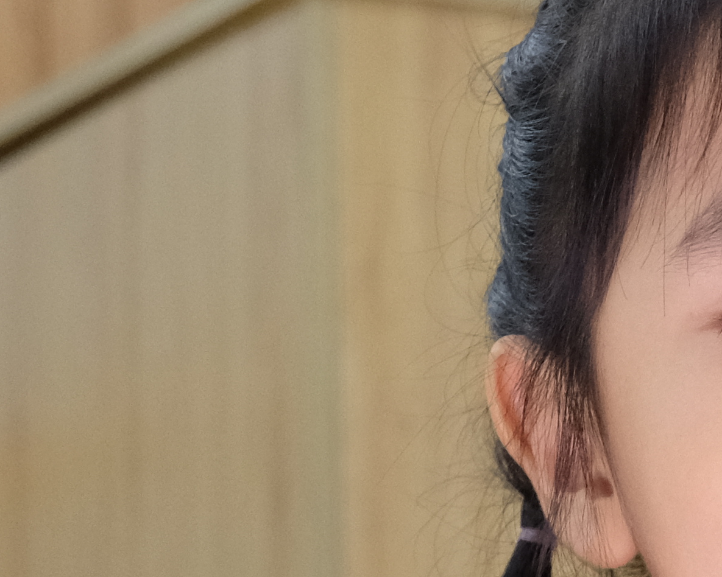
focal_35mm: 171
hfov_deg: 10.8
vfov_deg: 9.0
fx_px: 3654
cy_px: 627
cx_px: 1111
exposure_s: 1/200
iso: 2000
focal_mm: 24.3
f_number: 4
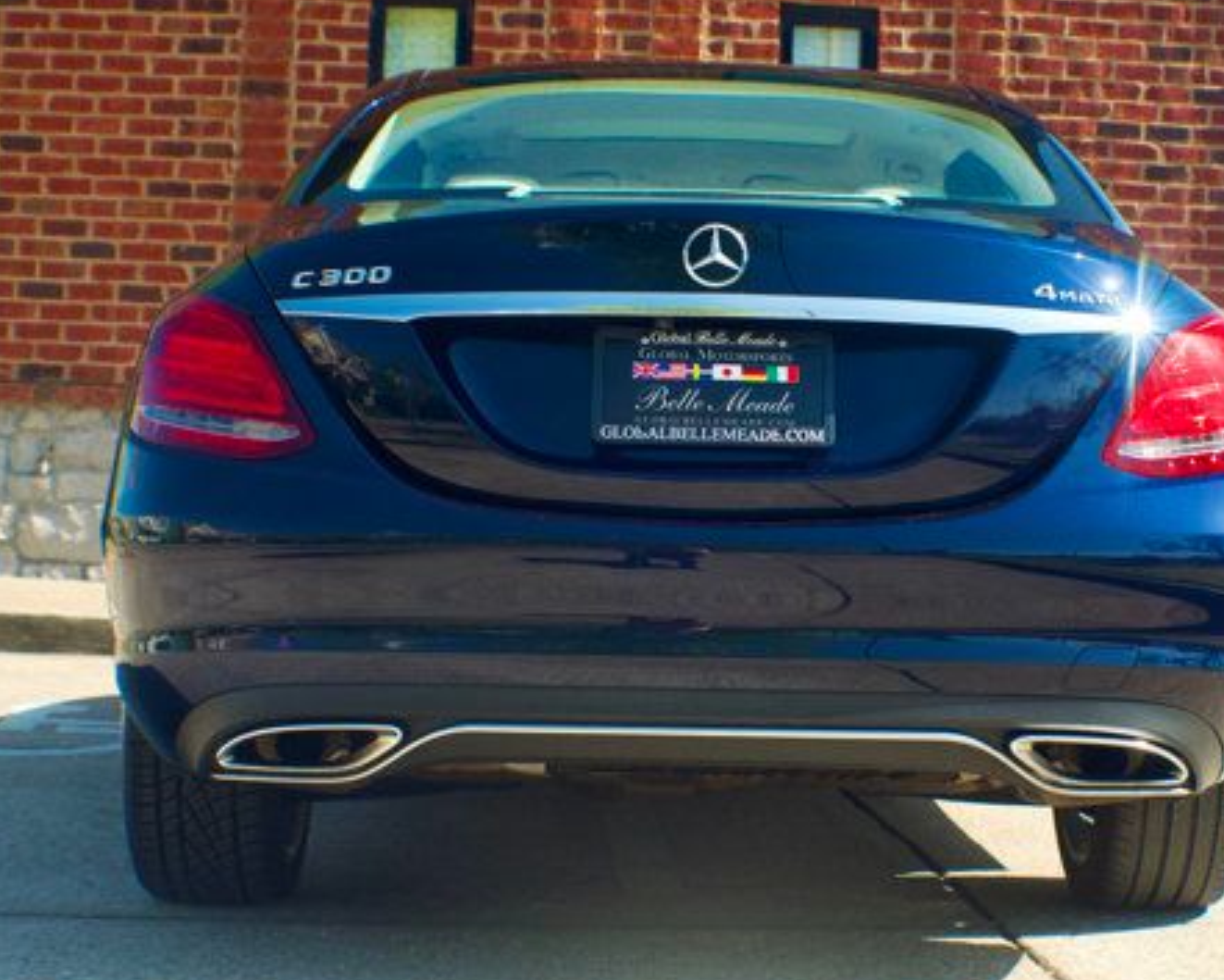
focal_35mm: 102
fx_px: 3696
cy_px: 457
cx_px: 722
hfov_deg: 18.8
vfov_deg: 15.1
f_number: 7.1
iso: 500
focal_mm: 50
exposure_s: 1/200
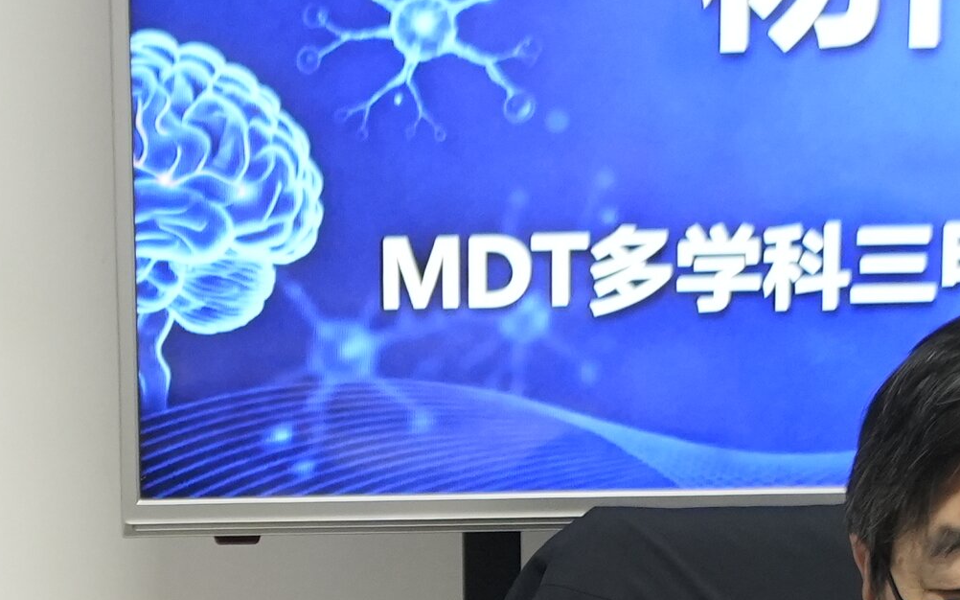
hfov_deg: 12.7
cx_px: 156
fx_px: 4290
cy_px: 1346
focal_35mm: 164
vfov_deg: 7.6
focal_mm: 35
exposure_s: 1/160
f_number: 2.8
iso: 2000
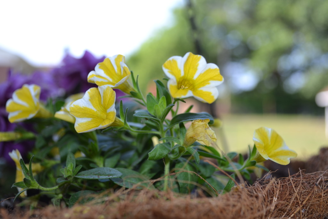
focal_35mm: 48
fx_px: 437
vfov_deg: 28.1
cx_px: 164
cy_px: 110
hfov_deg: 41.1
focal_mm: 32
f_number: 4.8
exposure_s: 1/125
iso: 100
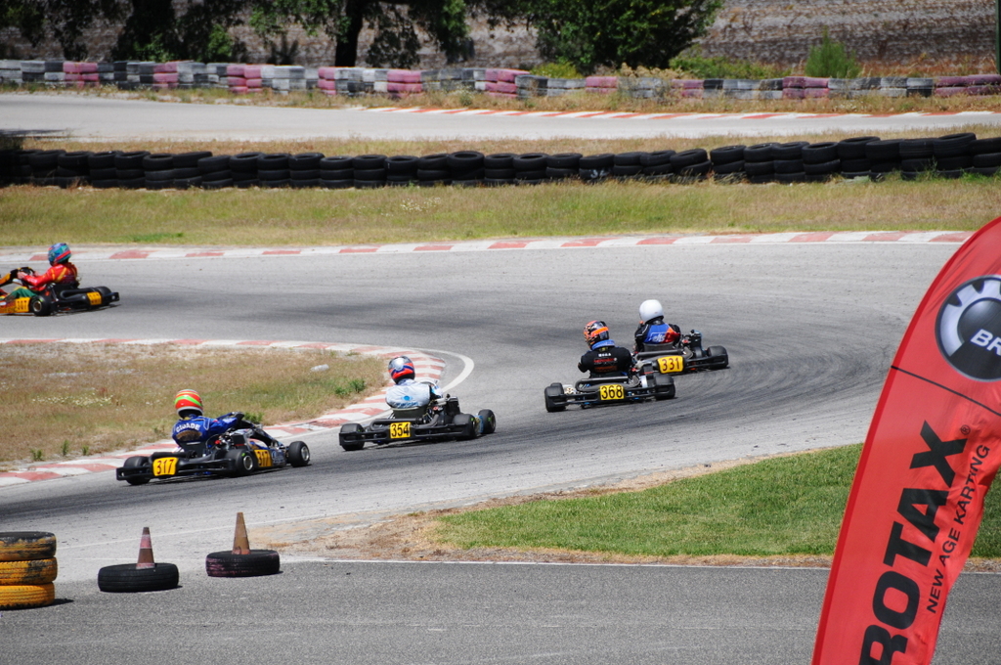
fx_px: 8331
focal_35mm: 300
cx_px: 500
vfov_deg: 4.6
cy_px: 332
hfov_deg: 6.9
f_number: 5.6
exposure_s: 1/2500
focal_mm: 200
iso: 400
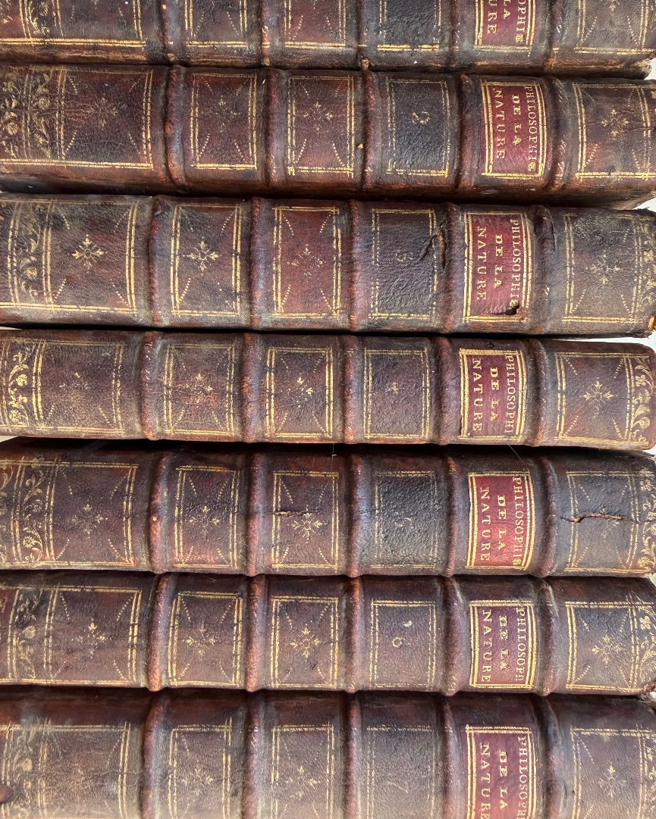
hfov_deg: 54.9
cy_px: 383
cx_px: 336
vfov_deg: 66.0
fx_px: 631
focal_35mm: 26
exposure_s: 1/121
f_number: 2.2
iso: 200
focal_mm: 2.22
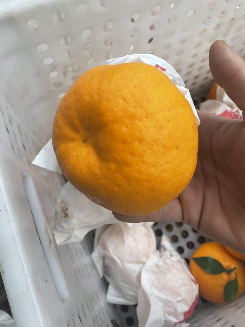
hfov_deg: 53.1
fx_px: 245
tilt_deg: -69.0
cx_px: 122
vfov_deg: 67.3
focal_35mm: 26
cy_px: 164
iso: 50
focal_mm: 4.2
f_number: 1.6
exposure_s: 1/121
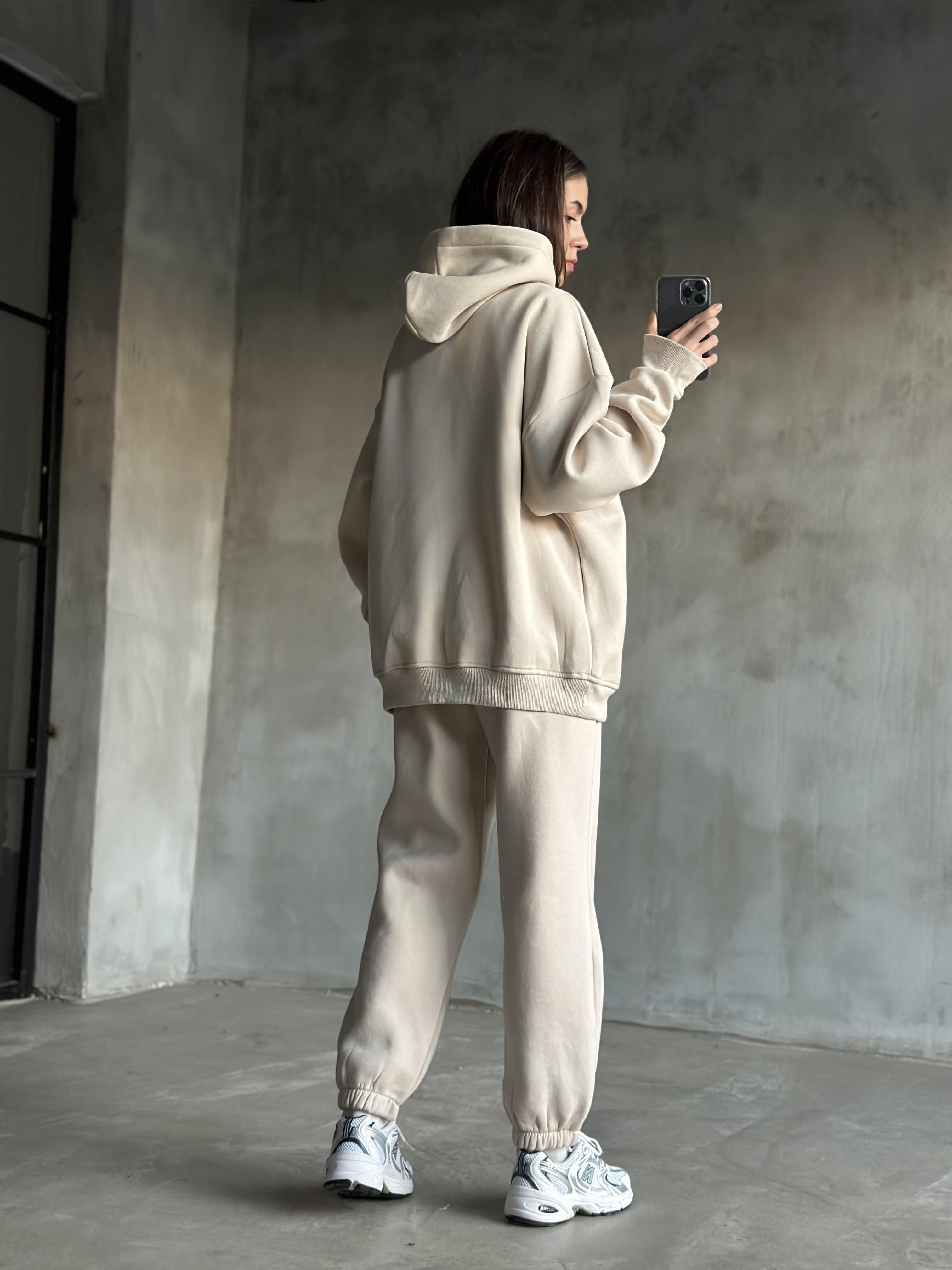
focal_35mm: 48
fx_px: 1760
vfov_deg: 39.7
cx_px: 476
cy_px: 635
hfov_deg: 30.3
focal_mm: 6.86
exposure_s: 1/60
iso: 320
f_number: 1.78
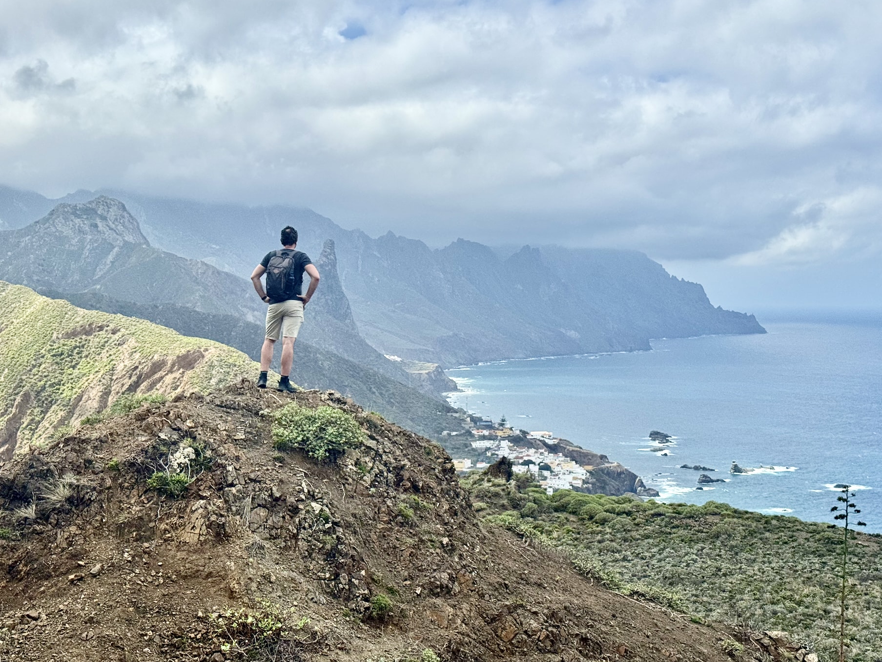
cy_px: 315
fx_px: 1299
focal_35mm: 51
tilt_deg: -1.8
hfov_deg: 37.5
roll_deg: -0.3
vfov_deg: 28.6
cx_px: 445
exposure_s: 1/7092
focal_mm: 6.76
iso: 64
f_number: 1.78
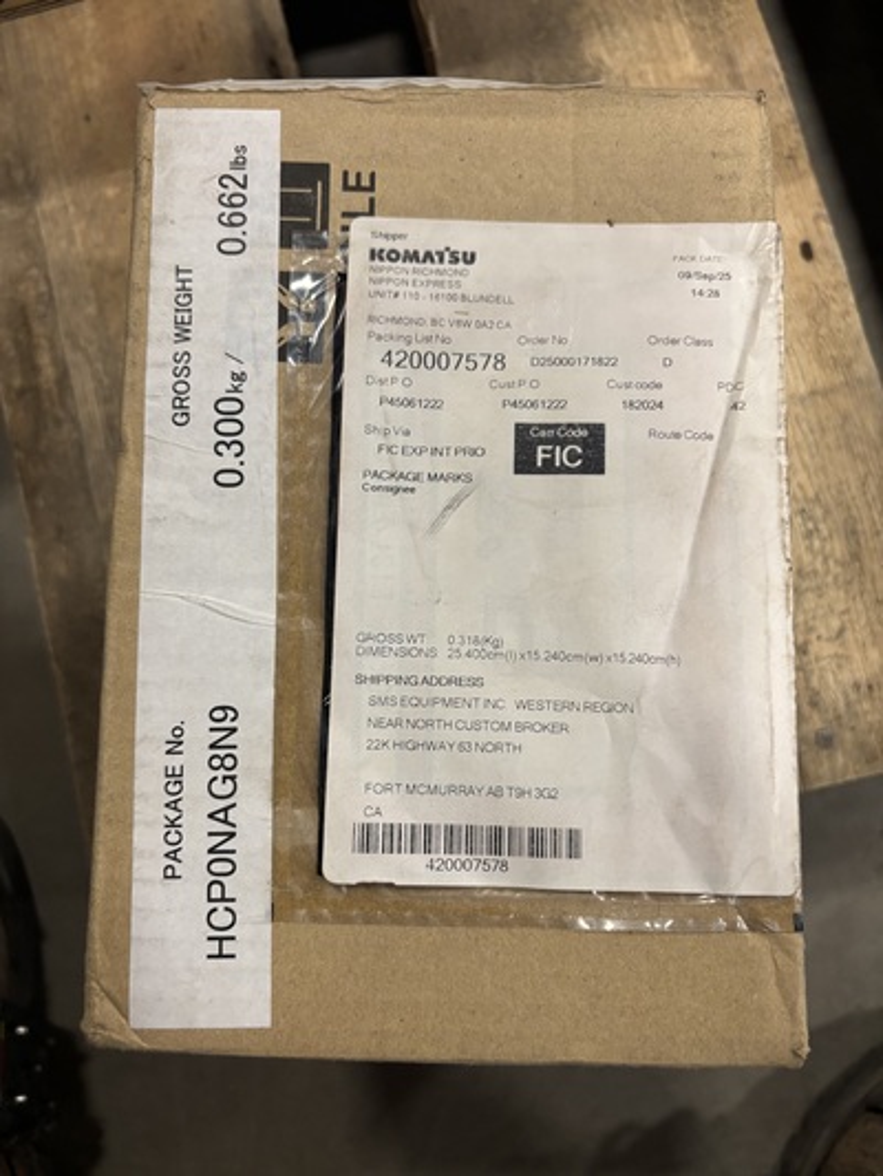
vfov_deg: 67.3
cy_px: 588
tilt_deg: -81.9
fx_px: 884
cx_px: 442
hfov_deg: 53.1
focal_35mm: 26
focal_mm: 5.96
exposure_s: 1/60
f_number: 1.6
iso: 250
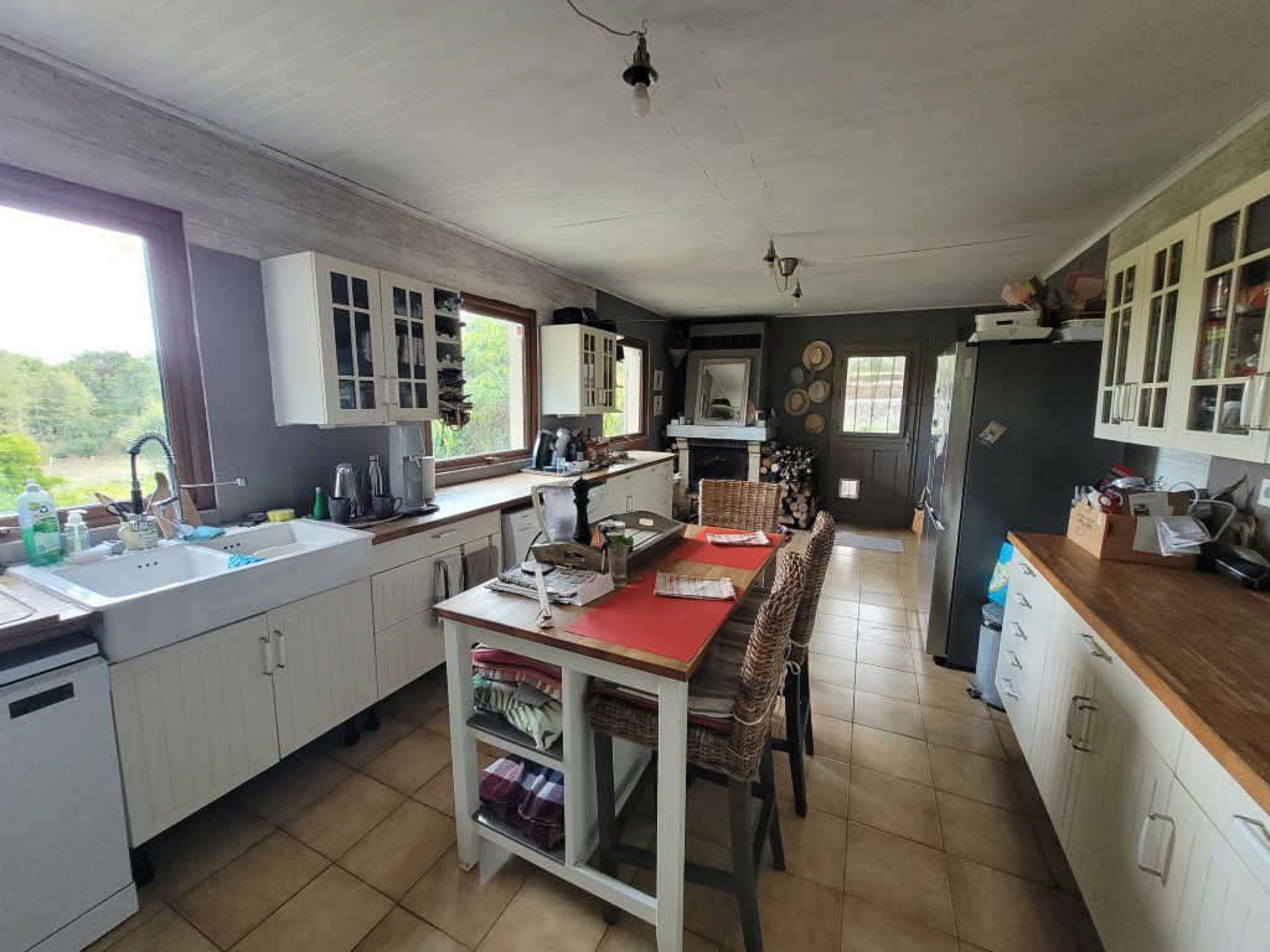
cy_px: 476
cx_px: 635
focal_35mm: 13
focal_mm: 1.74
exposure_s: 1/60
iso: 320
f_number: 2.2
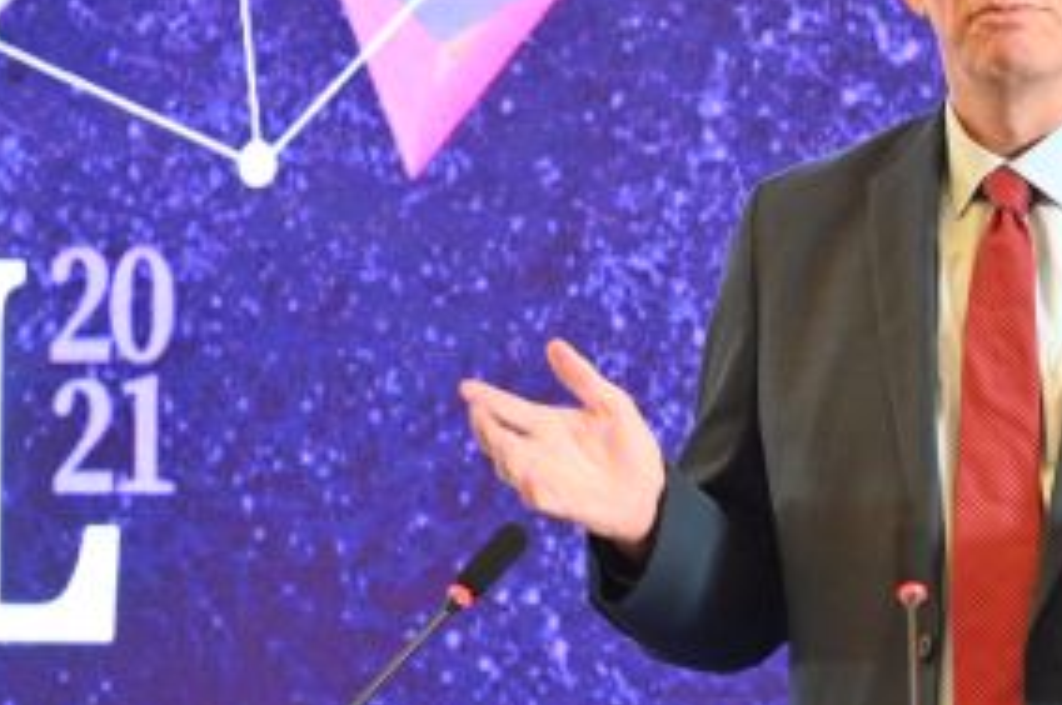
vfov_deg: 4.1
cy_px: 388
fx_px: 9900
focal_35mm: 336
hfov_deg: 6.1
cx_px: 143
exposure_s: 1/200
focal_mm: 95
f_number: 4
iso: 2000
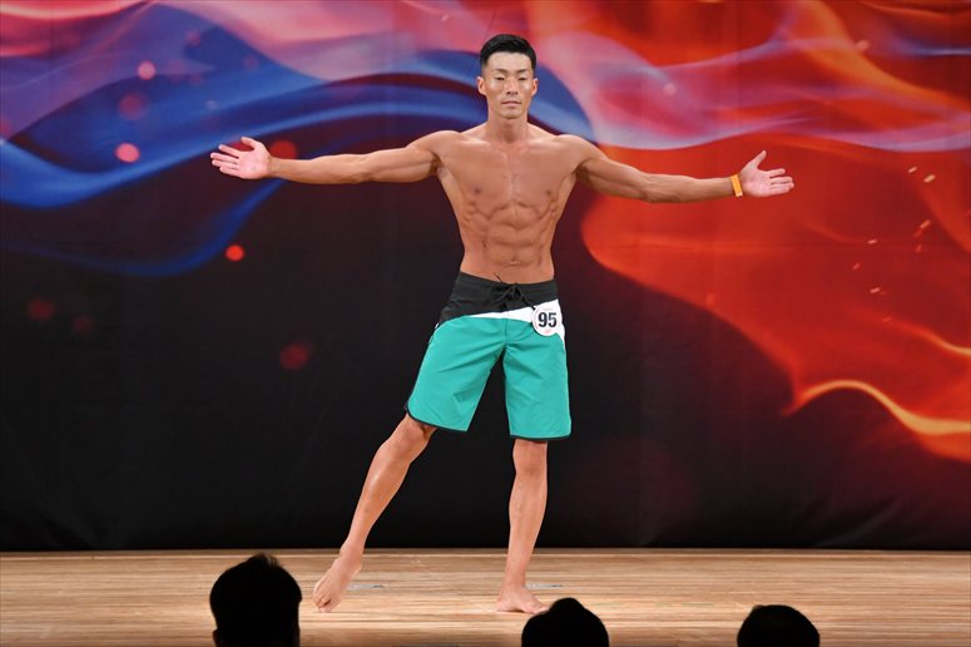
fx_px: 6470
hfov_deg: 8.6
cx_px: 486
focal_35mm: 240
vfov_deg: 5.7
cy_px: 324
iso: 3200
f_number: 5.6
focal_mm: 160
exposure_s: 1/400
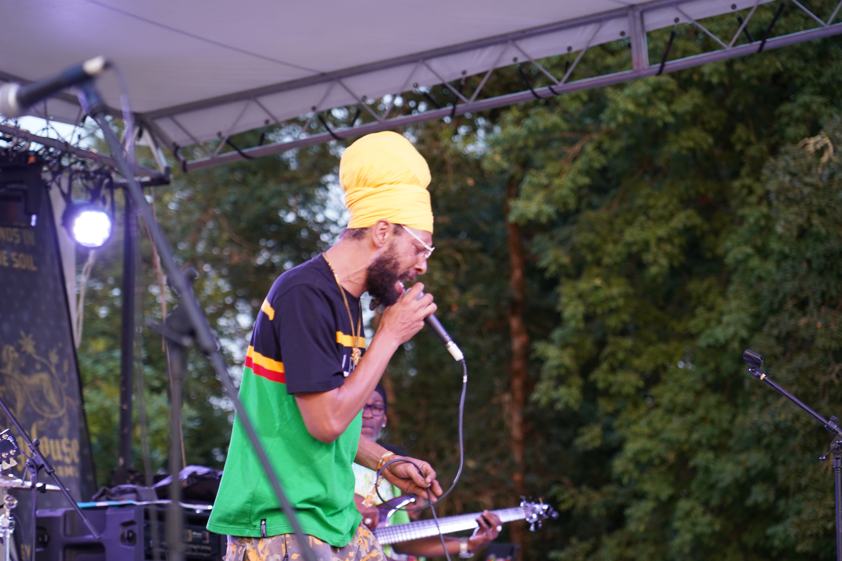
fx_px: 2456
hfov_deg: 19.5
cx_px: 421
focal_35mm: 105
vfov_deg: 13.0
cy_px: 280
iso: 1000
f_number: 4
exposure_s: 1/160
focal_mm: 105
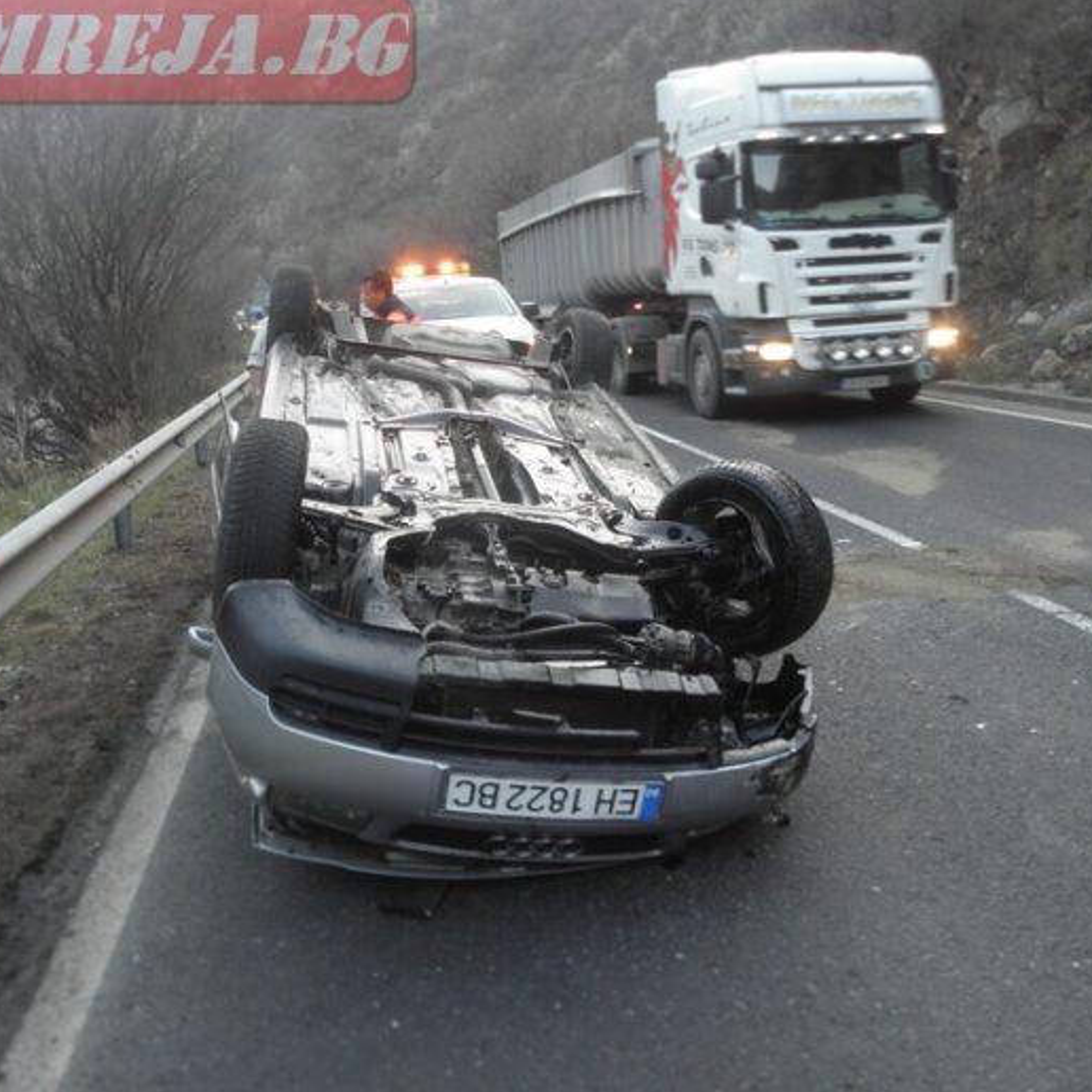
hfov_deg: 52.4
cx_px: 470
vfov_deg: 52.5
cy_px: 544
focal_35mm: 31
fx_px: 1106
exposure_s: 1/30
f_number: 2.8
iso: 100
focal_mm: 4.6
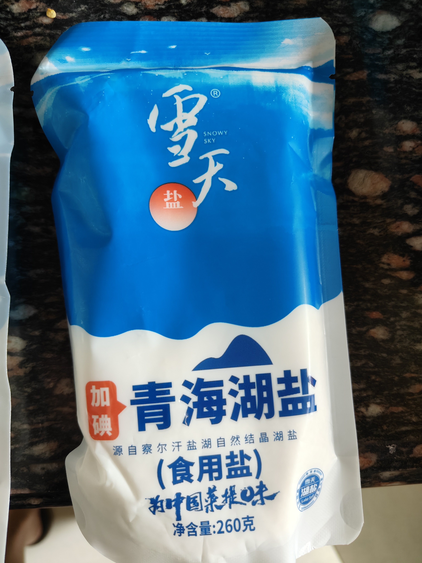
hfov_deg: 56.8
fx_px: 390
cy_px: 282
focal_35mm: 24
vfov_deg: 71.6
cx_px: 211
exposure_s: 1/50
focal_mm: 5.59
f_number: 1.8
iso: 250
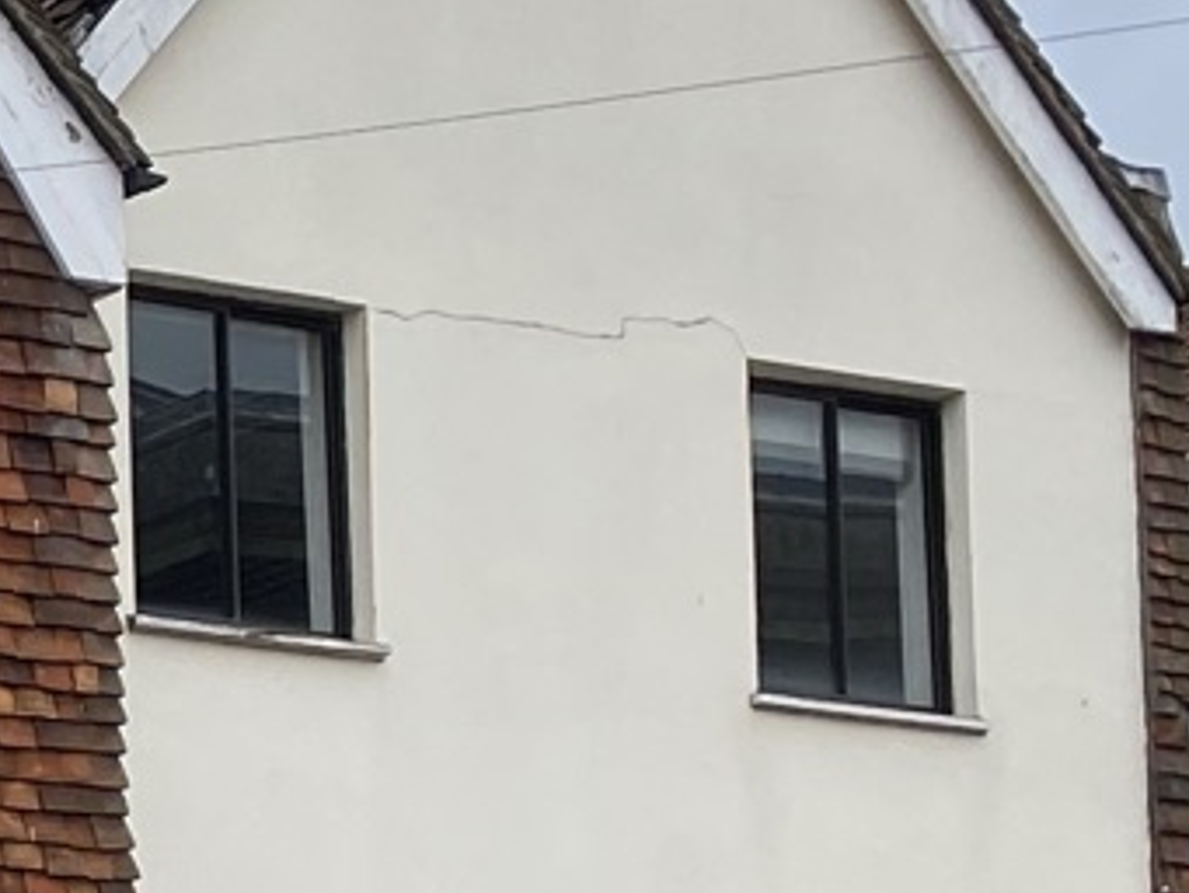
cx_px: -2050
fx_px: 5360
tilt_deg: +4.8
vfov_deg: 9.0
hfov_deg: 10.2
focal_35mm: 156
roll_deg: +0.0
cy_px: 1727
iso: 32
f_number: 1.8
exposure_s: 1/905
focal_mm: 4.25
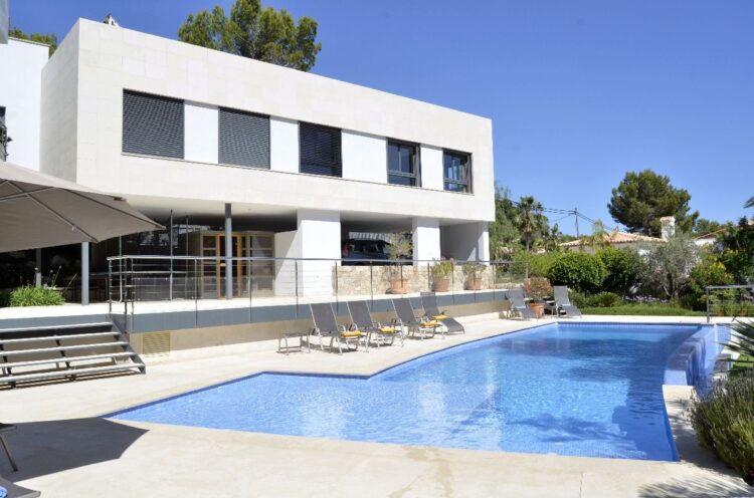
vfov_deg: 47.7
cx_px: 377
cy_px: 249
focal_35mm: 27
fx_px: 564
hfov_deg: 67.5
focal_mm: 18
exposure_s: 1/400
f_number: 11
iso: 320
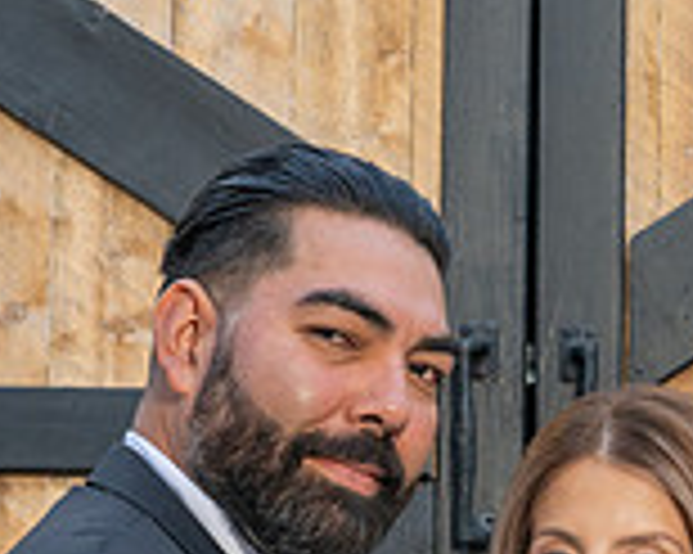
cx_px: 489
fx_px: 5063
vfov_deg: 6.2
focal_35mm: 247
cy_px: 863
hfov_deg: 7.8
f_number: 8
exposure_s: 1/125
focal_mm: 56
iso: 400
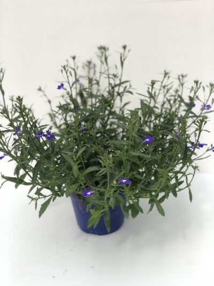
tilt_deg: -26.0
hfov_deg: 28.0
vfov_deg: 36.8
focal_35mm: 52
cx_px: 107
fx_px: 429
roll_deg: +3.9
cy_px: 143
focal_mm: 6
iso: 25
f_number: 2.4
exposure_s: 1/60
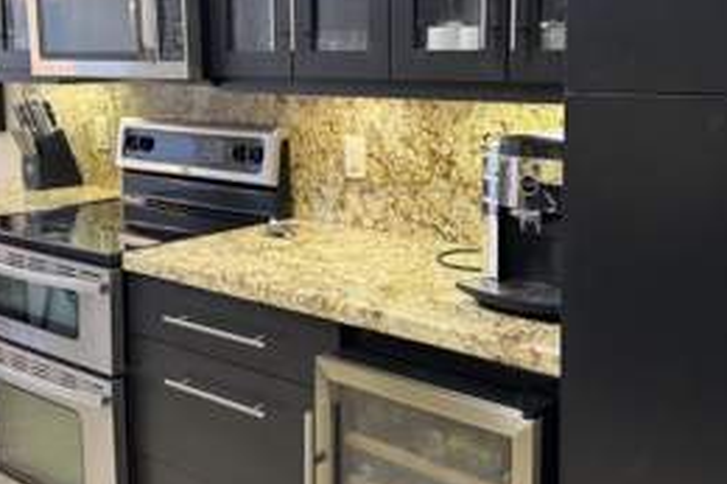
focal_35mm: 46
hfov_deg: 42.8
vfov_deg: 29.0
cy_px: 164
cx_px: 344
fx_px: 928
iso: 200
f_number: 1.78
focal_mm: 6.76
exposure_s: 1/60
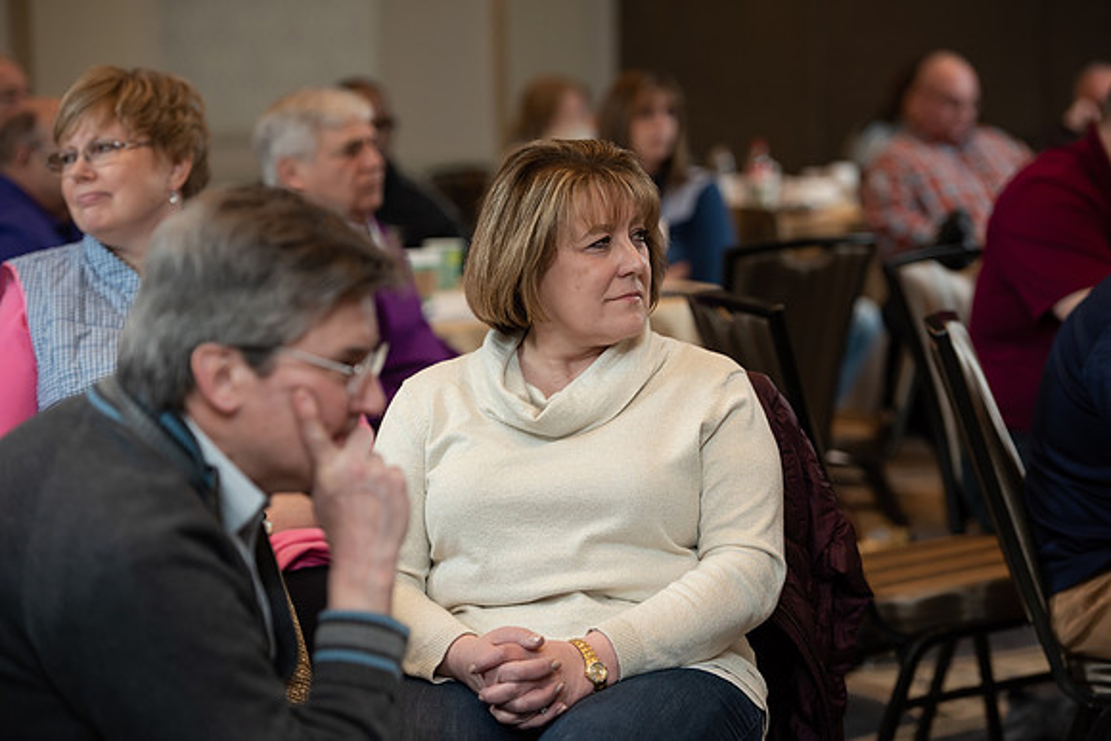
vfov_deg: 11.8
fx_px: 3581
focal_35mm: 116
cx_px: 556
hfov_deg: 17.6
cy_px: 370
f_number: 3.5
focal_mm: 116
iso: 800
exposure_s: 1/160
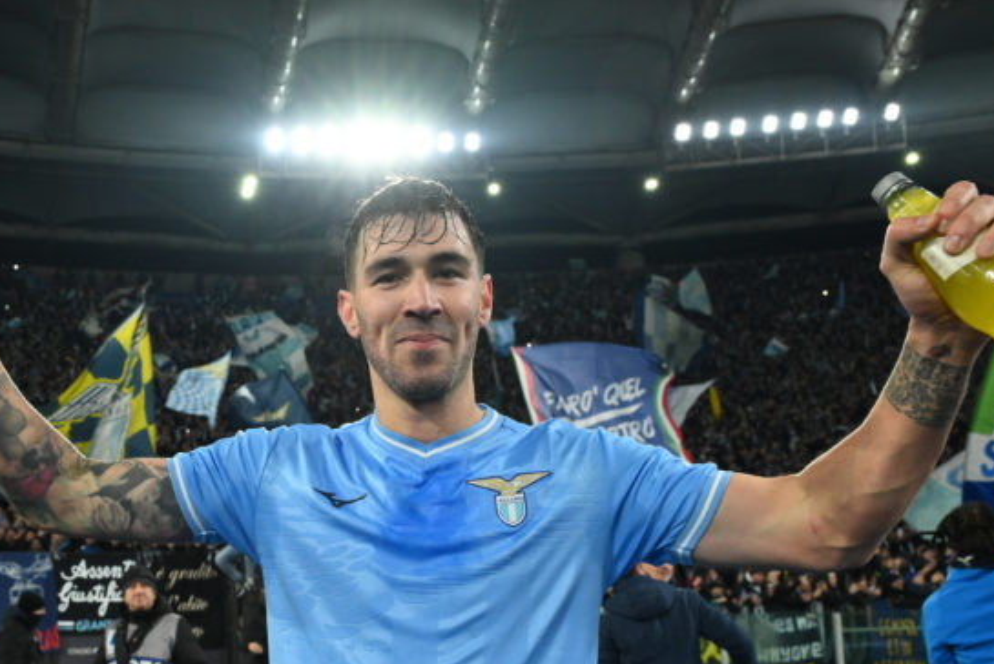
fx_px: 912
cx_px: 450
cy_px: 452
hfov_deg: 57.1
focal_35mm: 33
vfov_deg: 39.5
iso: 2000
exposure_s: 1/500
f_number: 5.6
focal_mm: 24
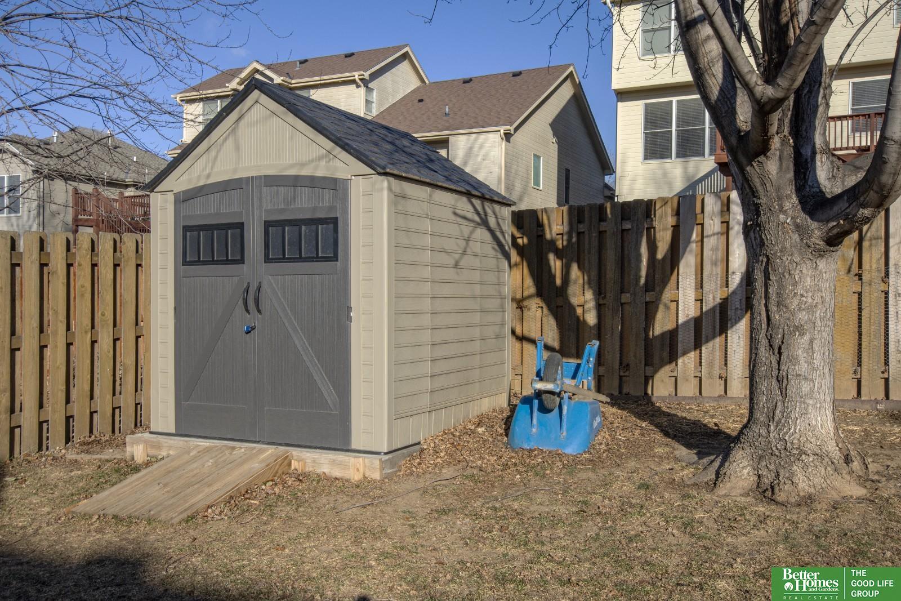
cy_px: 300
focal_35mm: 33
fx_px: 826
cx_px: 450
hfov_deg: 57.2
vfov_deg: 40.0
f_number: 8
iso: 400
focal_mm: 22
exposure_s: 1/500
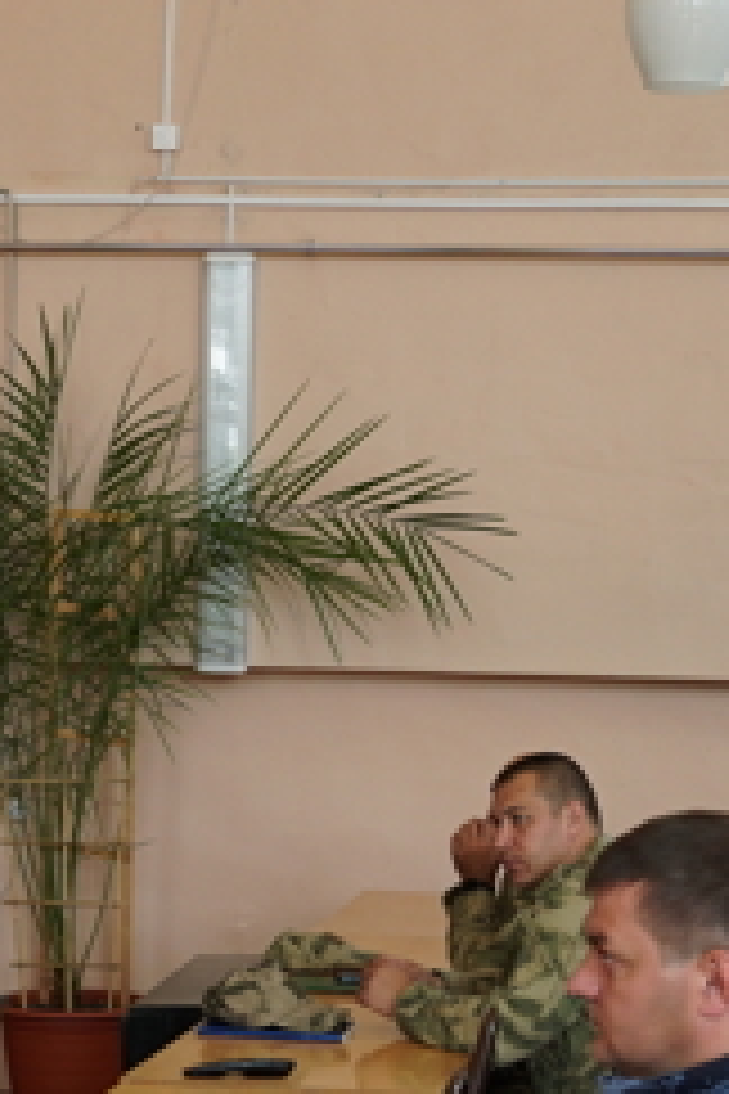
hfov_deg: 14.0
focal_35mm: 98
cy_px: 666
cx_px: 387
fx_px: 2963
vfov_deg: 20.9
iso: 320
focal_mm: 21
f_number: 5.6
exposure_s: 1/60
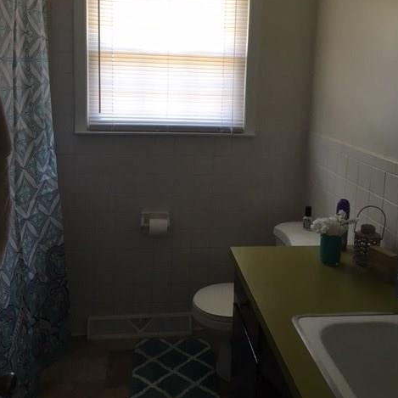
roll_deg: +0.1
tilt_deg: -9.2
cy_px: 145
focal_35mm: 35
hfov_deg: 47.2
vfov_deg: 46.7
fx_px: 455
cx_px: 200
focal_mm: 4.15
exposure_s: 1/30
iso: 25
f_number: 2.2
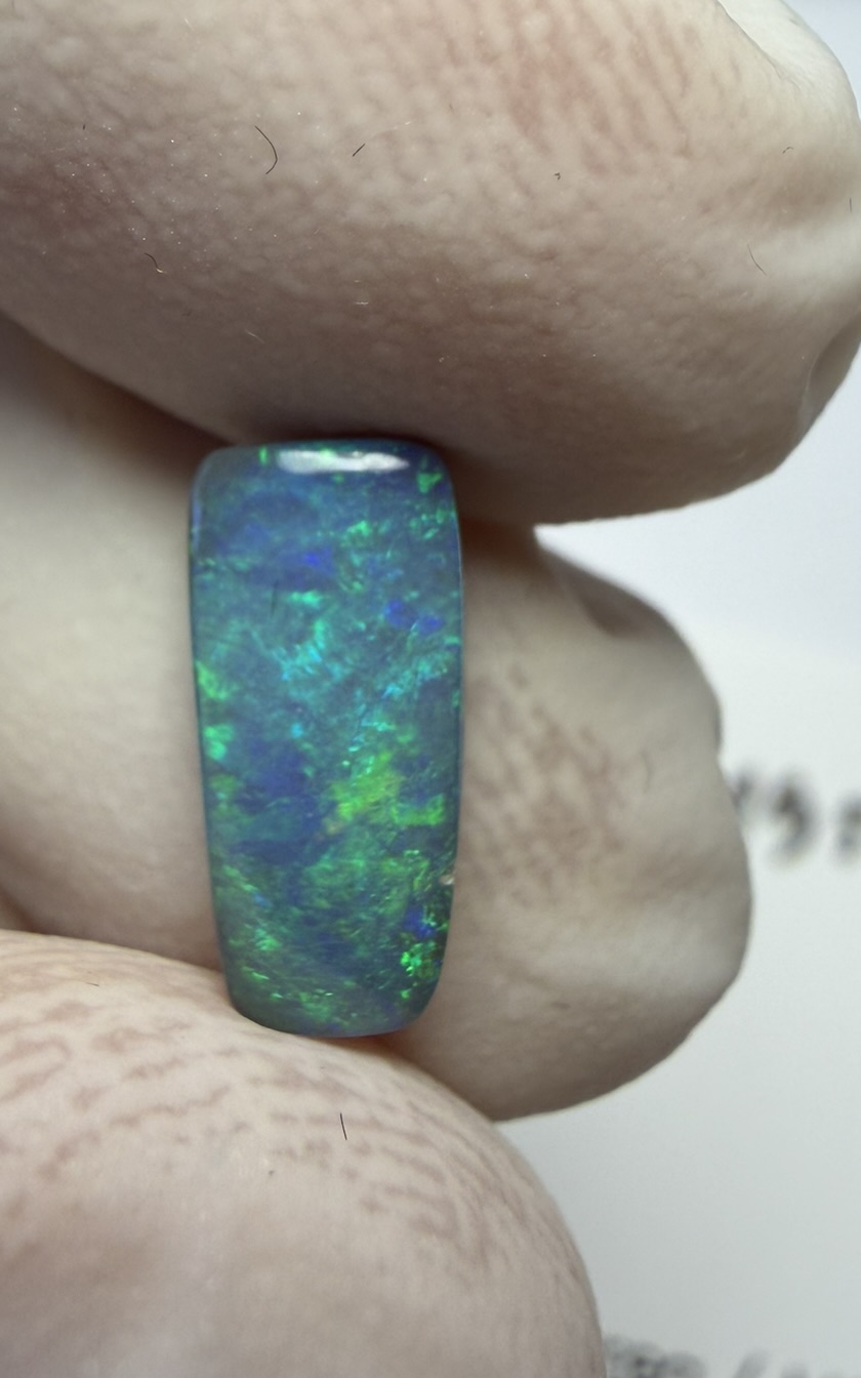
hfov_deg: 30.5
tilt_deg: -65.3
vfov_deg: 47.2
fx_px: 1577
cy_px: 722
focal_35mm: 42
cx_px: 361
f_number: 2.2
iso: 32
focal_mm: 2.22
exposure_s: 1/100
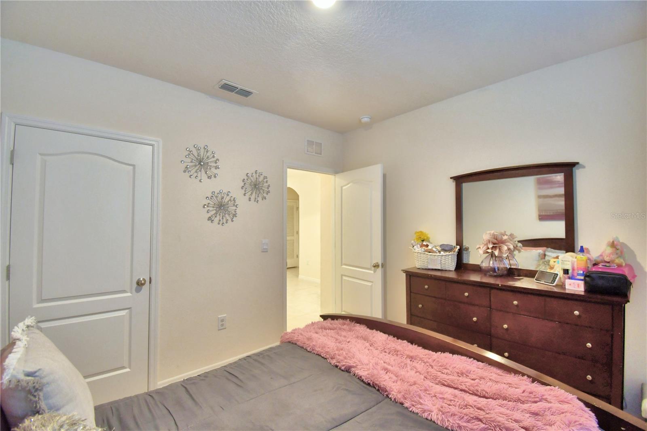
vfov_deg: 77.3
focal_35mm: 15
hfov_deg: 100.4
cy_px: 216
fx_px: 270
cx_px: 324
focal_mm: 10
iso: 560
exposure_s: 1/30
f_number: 4.5
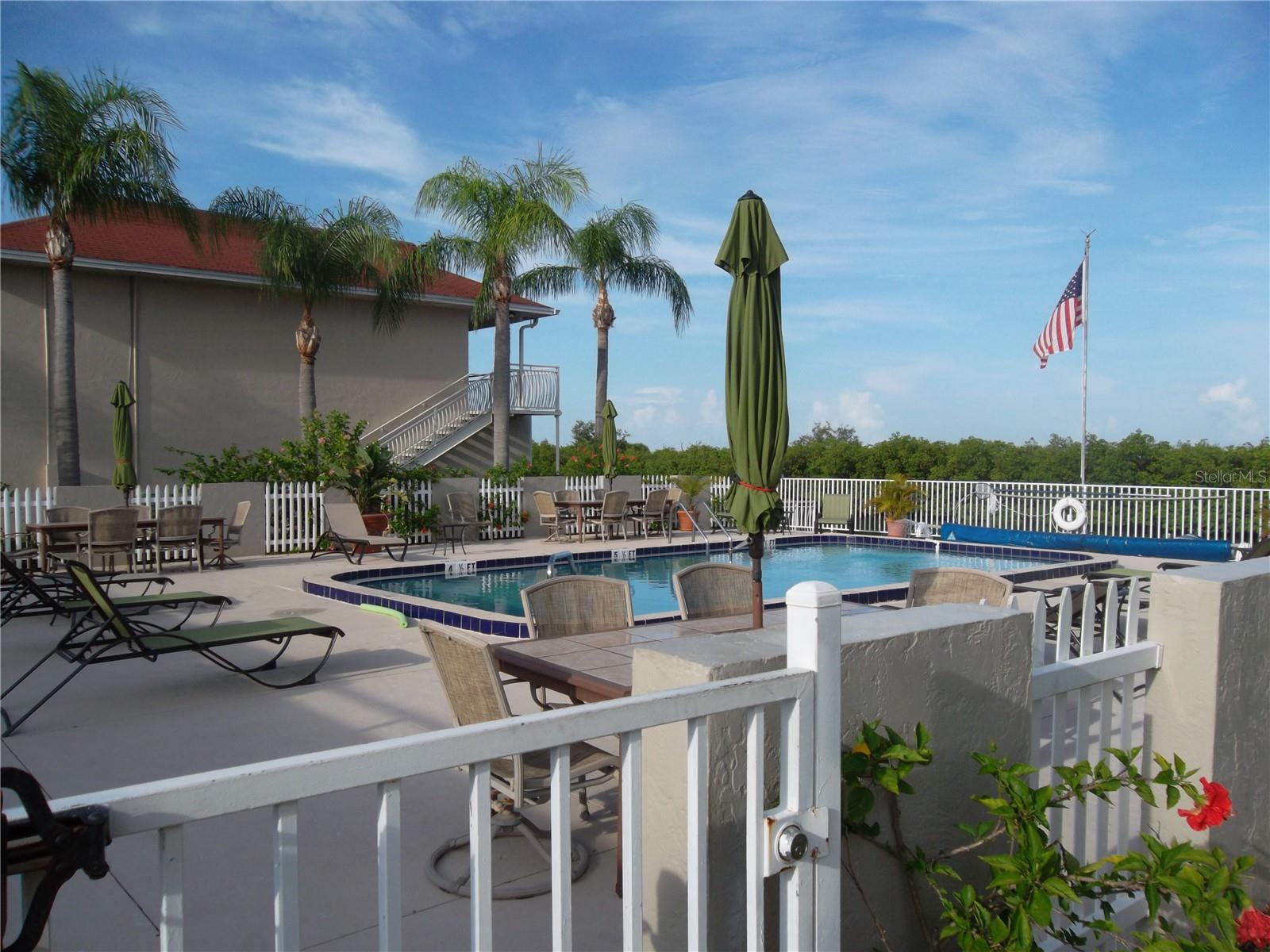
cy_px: 476
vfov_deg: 51.4
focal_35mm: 27
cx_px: 635
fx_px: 991
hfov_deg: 65.3
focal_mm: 4.9
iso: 80
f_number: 3.5
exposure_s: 1/850
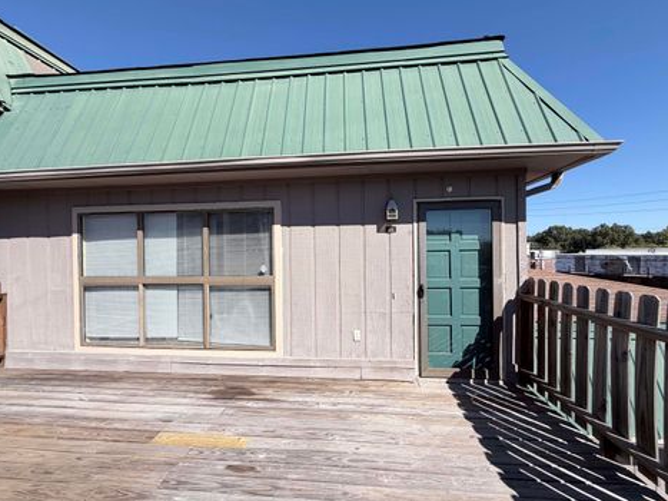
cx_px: 329
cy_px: 253
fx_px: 289
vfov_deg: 81.7
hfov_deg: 98.2
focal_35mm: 15
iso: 20
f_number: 2.2
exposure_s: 1/970
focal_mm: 2.22
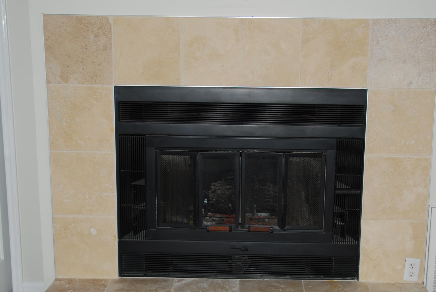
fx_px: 724
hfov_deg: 33.5
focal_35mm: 60
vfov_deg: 22.7
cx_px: 226
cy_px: 198
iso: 100
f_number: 4
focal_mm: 27
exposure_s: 1/60
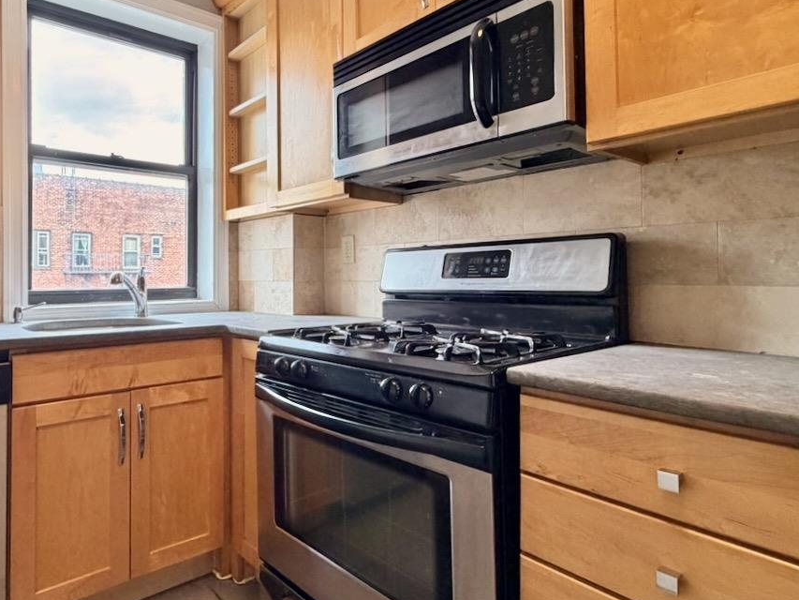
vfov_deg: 63.4
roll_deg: -0.7
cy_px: 279
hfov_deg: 76.8
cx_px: 275
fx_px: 485
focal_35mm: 21
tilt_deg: -0.7
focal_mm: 2.22
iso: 250
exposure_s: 1/120
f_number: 2.2
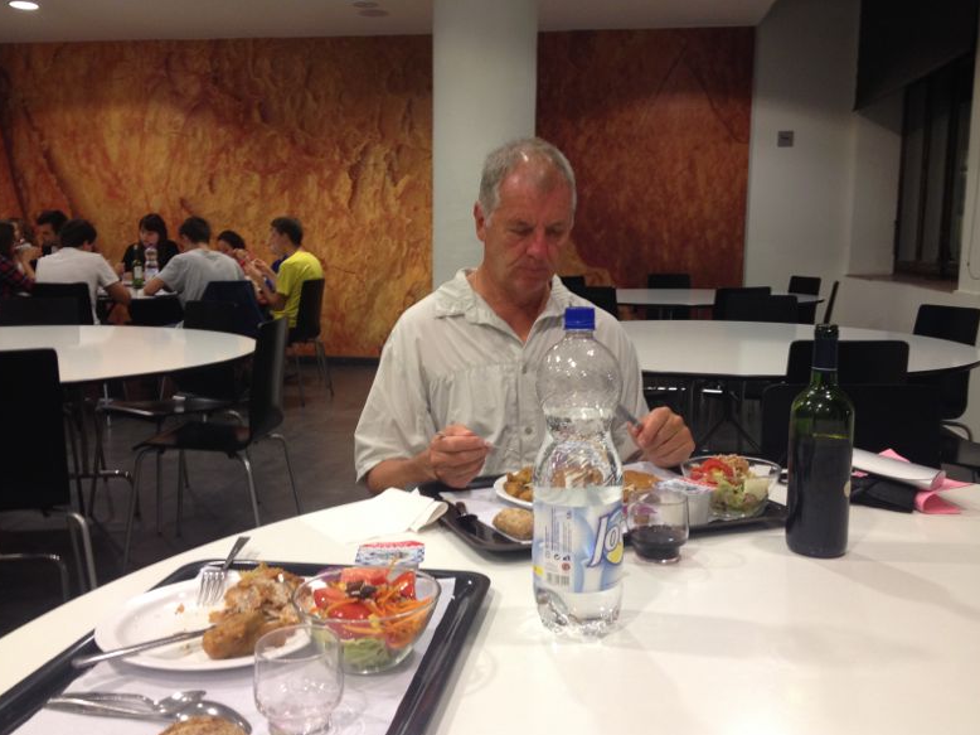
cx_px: 486
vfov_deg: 39.6
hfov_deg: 51.4
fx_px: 1019
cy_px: 376
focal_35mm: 36
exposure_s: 1/20
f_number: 2.4
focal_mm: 4.28
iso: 100
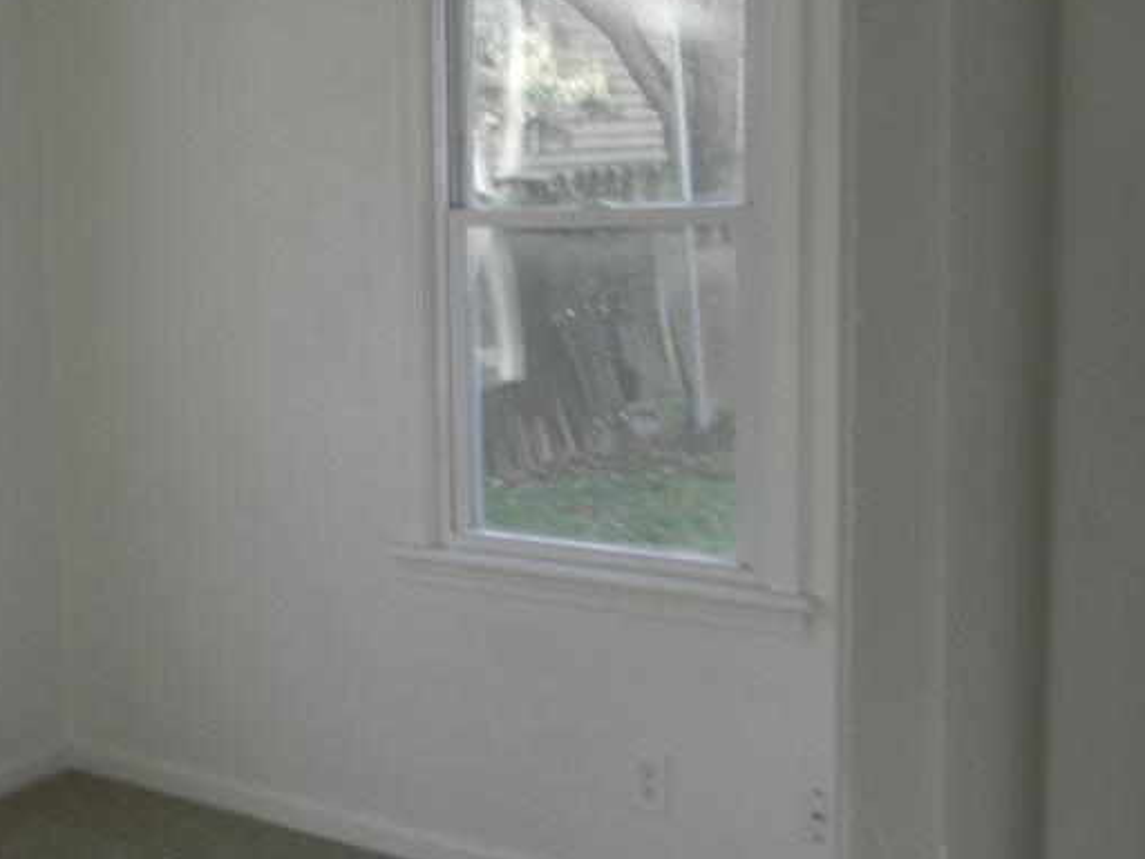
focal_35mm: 56
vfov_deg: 26.1
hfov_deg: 32.5
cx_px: 92
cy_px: 398
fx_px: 1852
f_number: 3.5
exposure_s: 1/30
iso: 87
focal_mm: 5
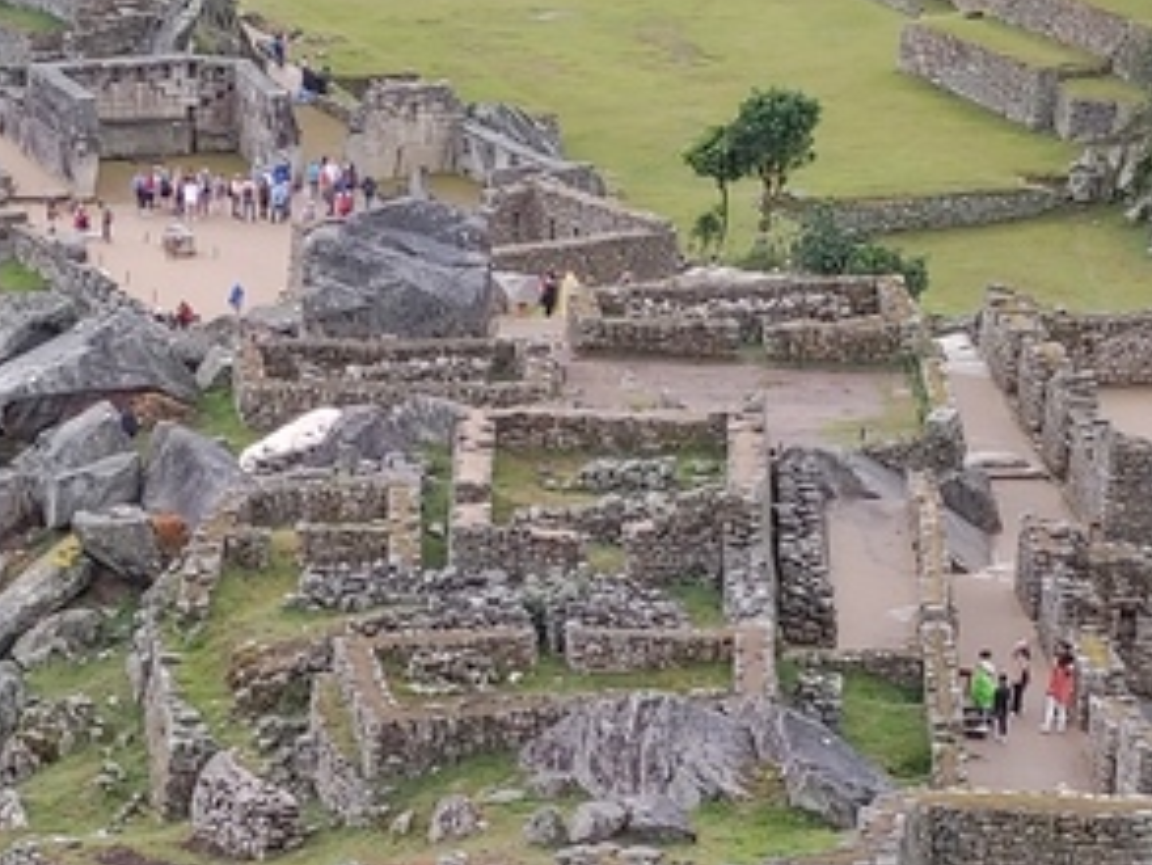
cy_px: 609
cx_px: 480
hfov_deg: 11.0
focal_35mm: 179
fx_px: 5959
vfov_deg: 8.3
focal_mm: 5.58
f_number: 1.8
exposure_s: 1/100
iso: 50
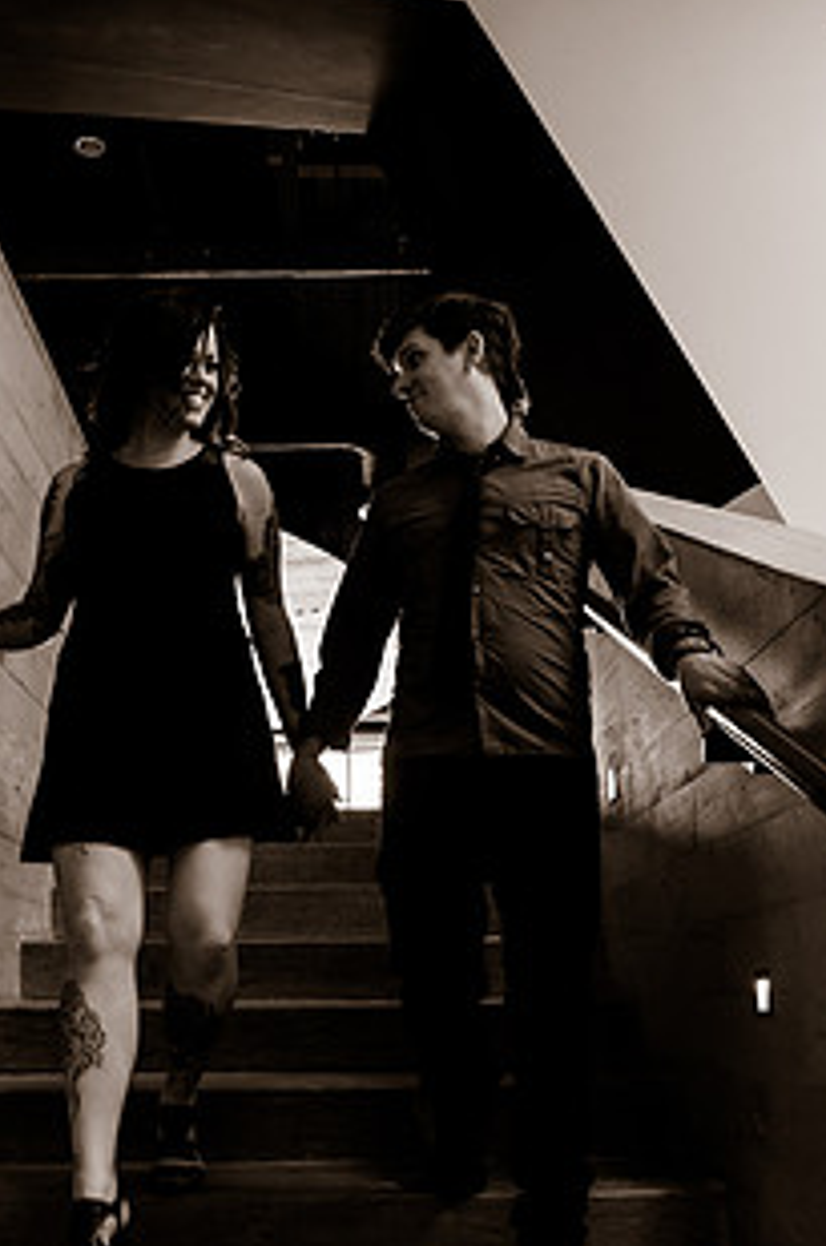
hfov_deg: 37.7
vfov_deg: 54.0
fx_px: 1209
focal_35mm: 35
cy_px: 762
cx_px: 361
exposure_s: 1/125
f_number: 5.6
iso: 2500
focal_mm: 24
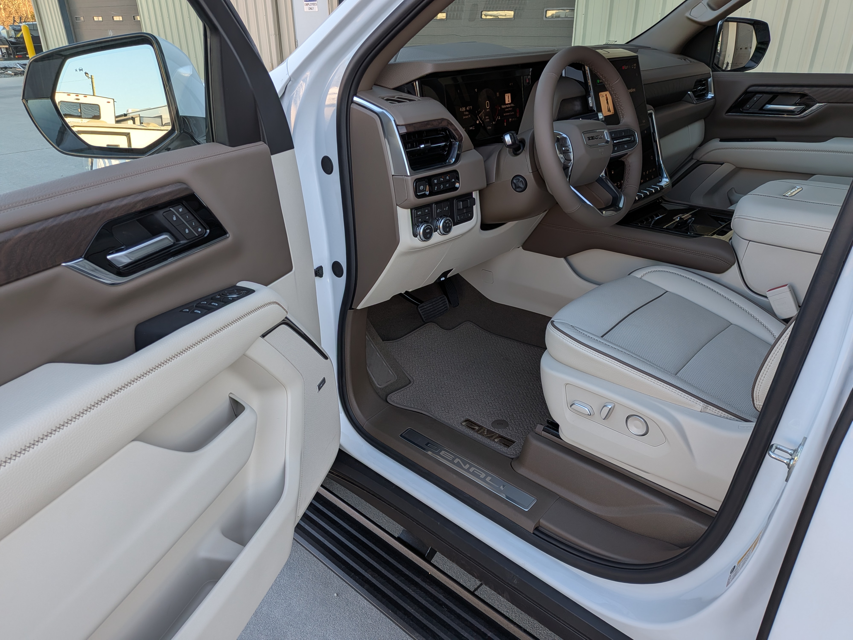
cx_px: 426
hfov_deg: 71.6
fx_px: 591
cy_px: 320
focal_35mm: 24
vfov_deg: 56.8
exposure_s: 1/130
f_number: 1.7
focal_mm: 4.53
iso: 26
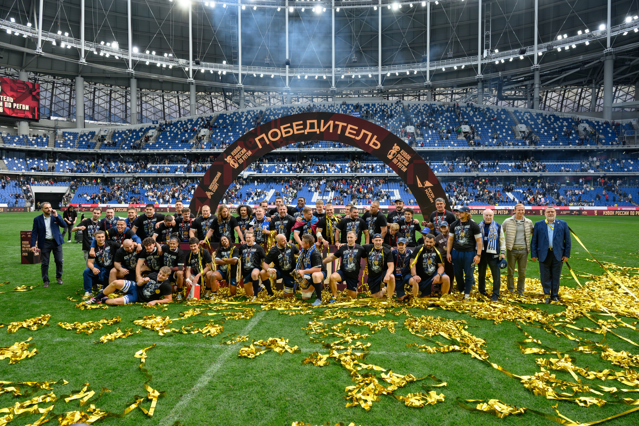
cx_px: 320
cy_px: 213
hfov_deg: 73.7
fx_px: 426
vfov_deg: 53.1
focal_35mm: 24
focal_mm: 24
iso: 500
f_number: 5.6
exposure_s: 1/500
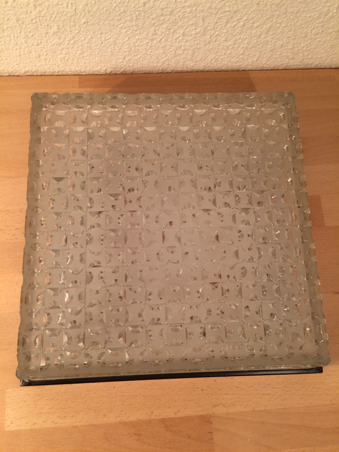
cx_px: 170
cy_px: 226
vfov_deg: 61.7
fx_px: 379
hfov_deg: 48.2
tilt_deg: -76.2
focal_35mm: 29
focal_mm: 4.15
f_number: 2.2
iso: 80
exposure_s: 1/33
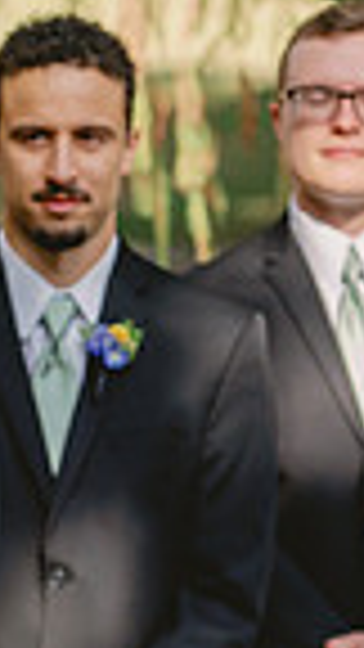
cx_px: -324
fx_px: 7258
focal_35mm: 423
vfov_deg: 5.1
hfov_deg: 2.9
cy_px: 470
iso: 200
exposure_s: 1/500
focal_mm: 100
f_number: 4
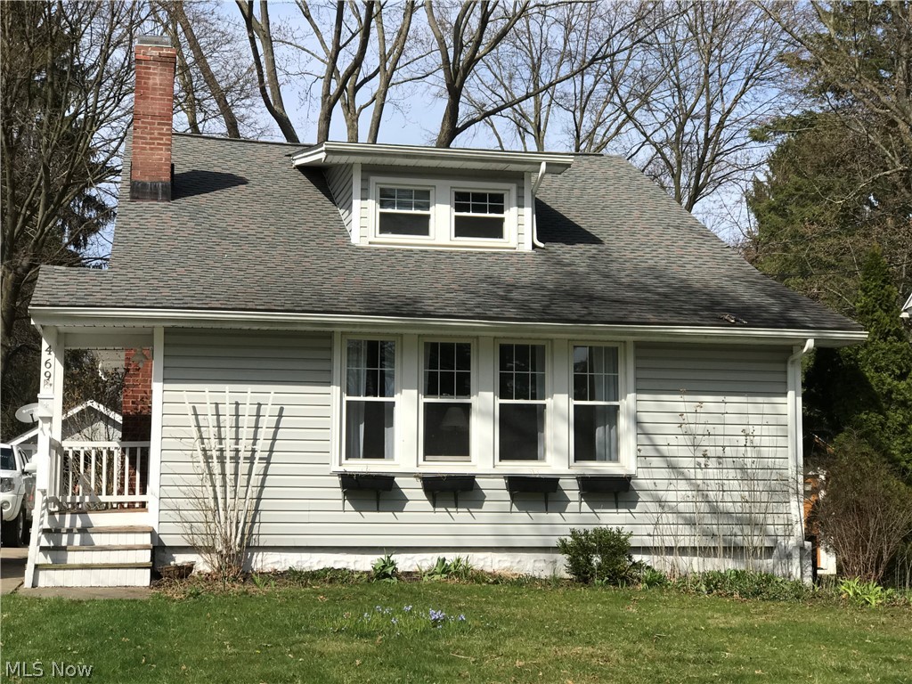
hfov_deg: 33.8
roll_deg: -0.5
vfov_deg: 25.7
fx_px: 1502
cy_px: 342
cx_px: 456
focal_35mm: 57
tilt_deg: +4.7
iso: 20
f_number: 2.8
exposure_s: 1/1030
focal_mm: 6.6
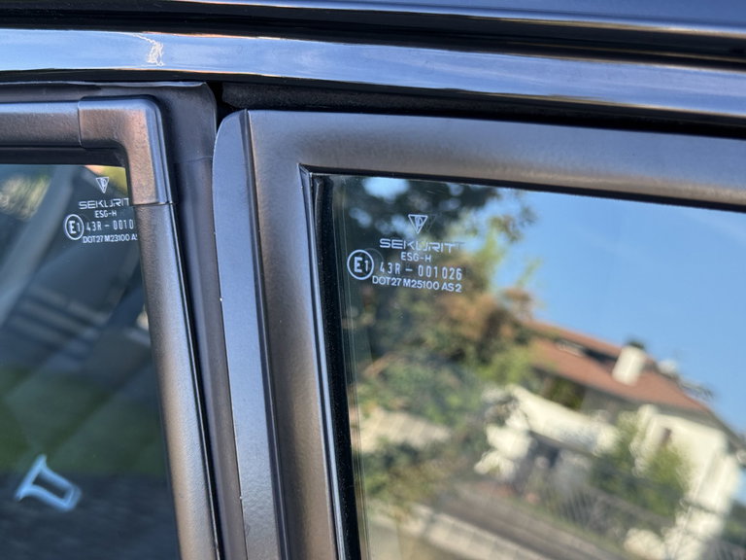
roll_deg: -1.4
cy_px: 280
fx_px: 1034
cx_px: 373
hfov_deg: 39.7
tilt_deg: -35.8
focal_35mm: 48
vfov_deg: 30.3
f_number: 1.78
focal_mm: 6.76
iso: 80
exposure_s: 1/203
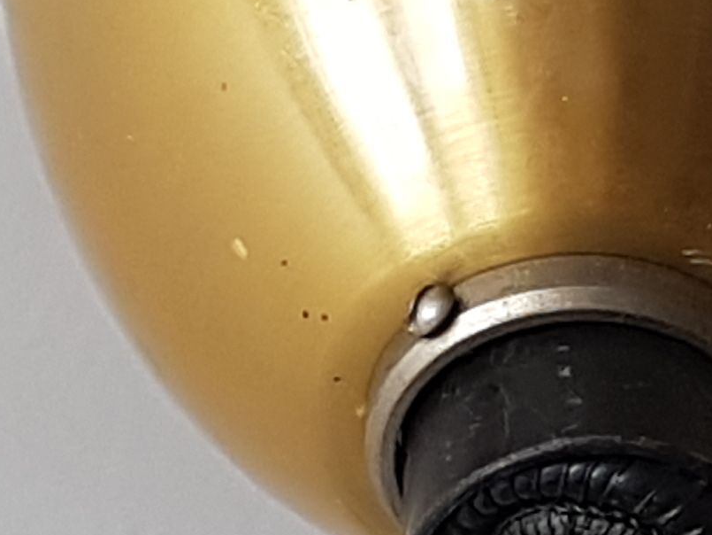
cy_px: 159
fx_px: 1913
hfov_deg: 21.1
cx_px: 388
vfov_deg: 15.8
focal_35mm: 93
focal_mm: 4.2
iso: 80
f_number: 1.7
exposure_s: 1/100
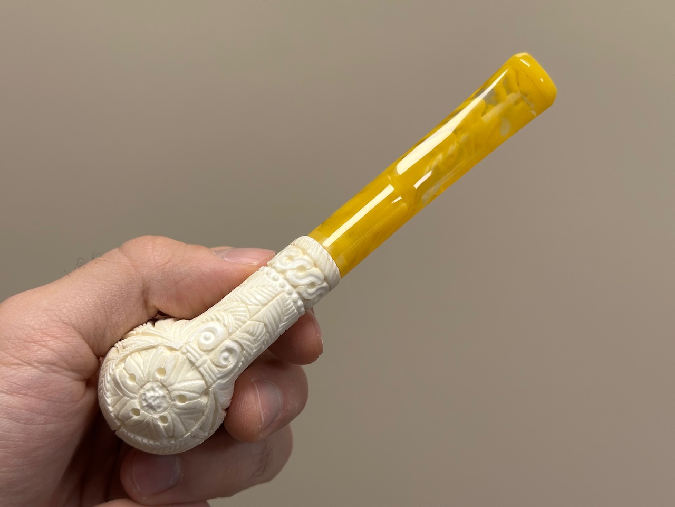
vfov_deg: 30.3
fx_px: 936
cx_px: 338
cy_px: 254
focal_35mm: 48
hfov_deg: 39.7
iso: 64
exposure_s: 1/121
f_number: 1.78
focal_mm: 6.86
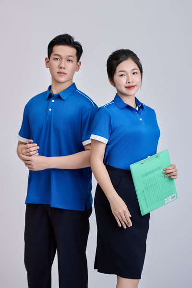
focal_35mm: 125
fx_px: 1000
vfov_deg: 16.4
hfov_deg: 11.0
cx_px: 96
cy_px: 144
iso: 100
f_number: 4
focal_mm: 125
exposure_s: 1/200
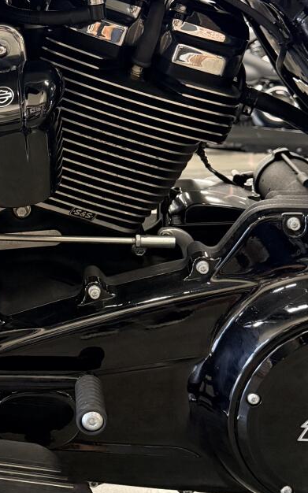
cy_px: 123
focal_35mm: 61
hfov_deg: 20.9
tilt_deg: -4.4
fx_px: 820
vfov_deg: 32.8
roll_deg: +1.3
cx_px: 45
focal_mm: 6.76
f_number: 1.78
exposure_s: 1/60
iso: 500
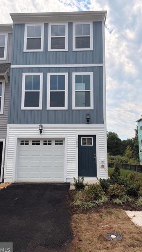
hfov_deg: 42.9
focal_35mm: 27
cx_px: 68
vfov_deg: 69.9
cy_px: 126
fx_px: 181
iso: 100
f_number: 1.78
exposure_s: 1/7353
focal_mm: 6.76
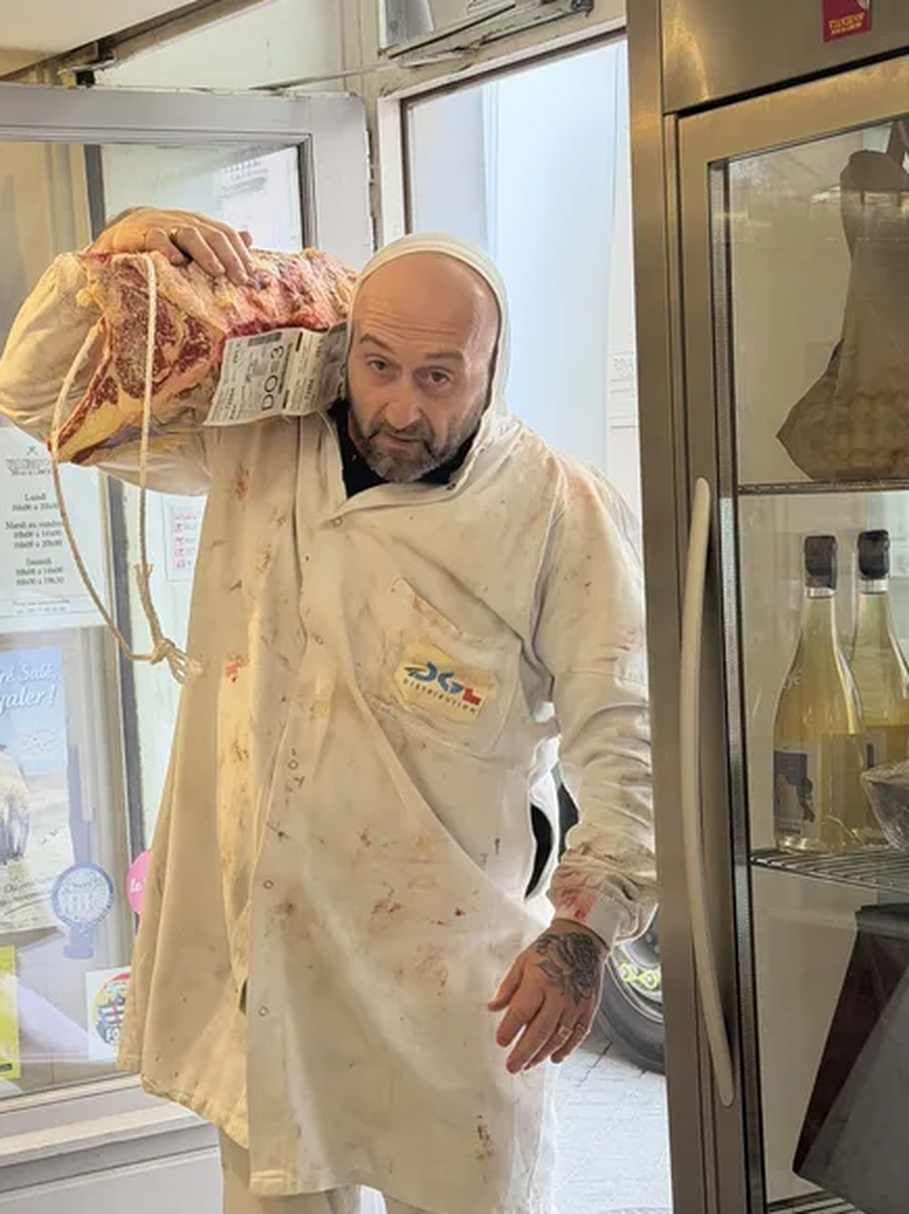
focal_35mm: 66
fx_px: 2313
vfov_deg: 29.3
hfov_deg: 22.2
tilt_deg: -6.2
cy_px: 728
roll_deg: +2.8
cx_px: 321
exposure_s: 1/100
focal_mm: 6.76
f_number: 1.78
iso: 64
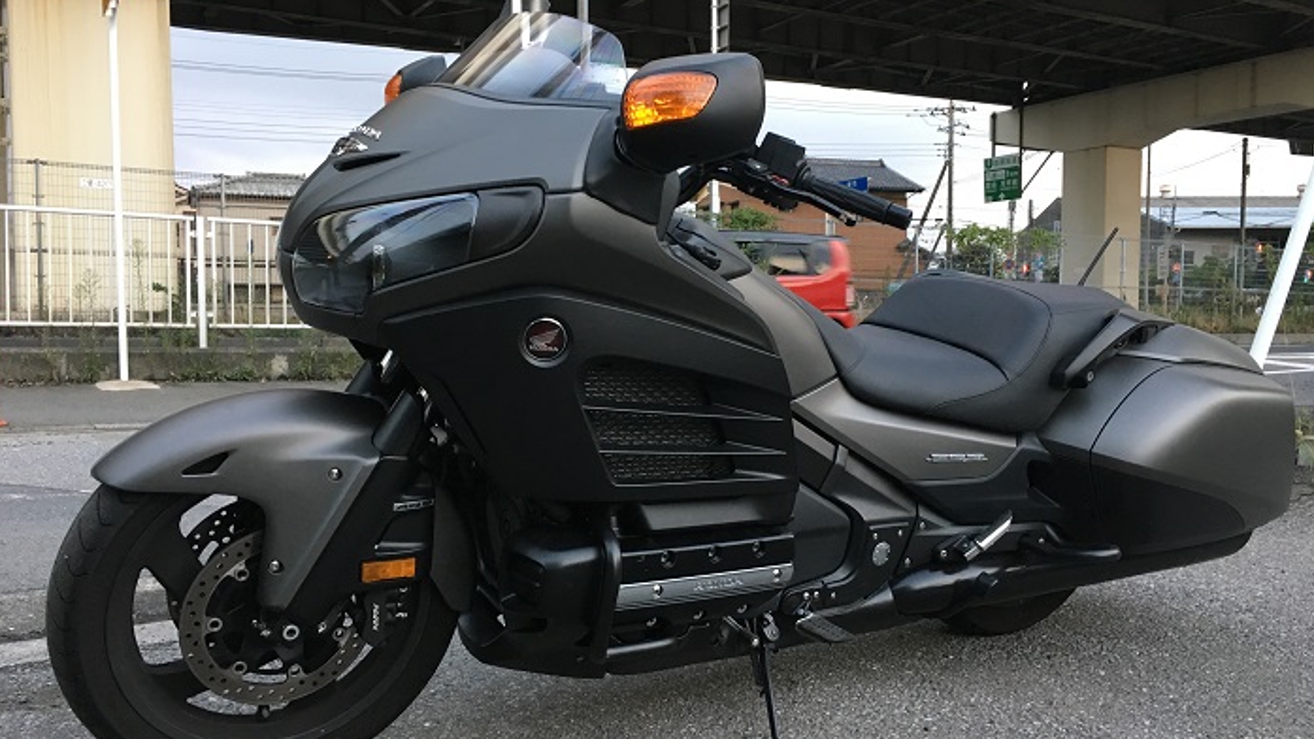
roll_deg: -0.7
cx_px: 654
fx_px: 1115
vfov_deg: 36.7
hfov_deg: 61.0
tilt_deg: -1.8
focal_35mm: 32
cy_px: 389
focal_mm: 4.15
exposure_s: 1/30
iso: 100
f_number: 2.2
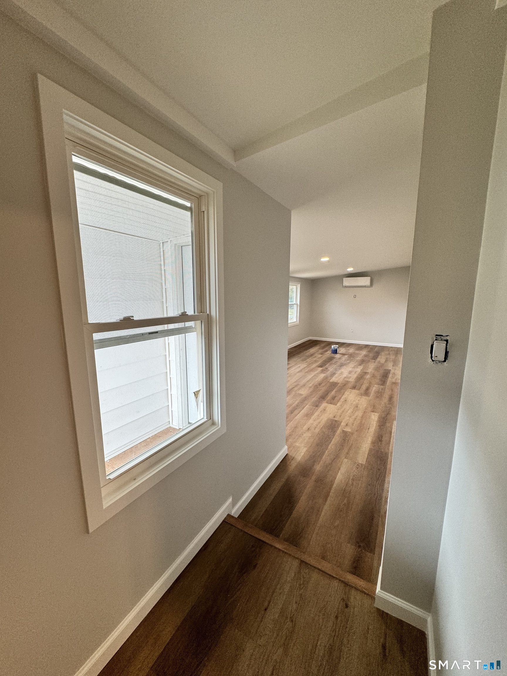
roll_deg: +0.2
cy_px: 338
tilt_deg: -10.0
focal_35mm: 14
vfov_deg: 102.1
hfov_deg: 85.7
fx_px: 273
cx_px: 254
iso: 100
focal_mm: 2.22
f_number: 2.2
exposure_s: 1/120
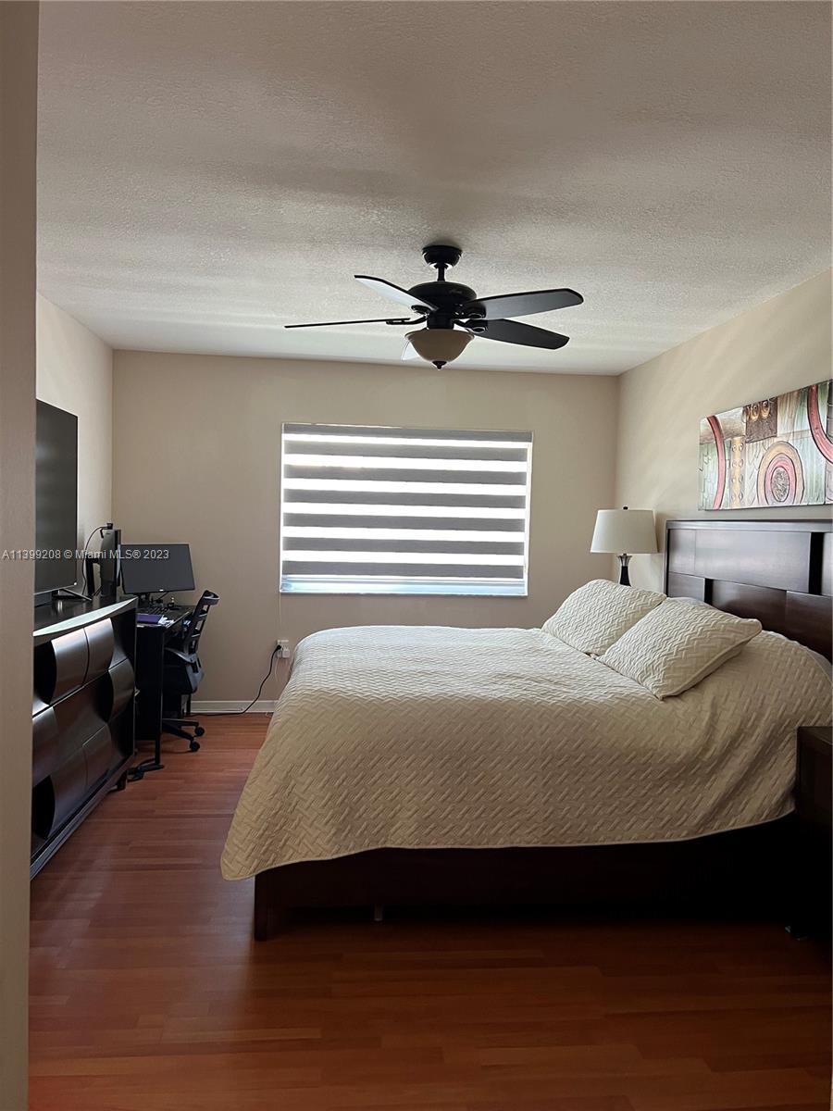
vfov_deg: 67.3
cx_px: 416
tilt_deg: -1.5
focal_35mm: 26
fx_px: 834
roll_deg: -1.1
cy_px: 556
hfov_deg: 53.1
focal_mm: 5.7
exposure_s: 1/60
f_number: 1.5
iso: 200
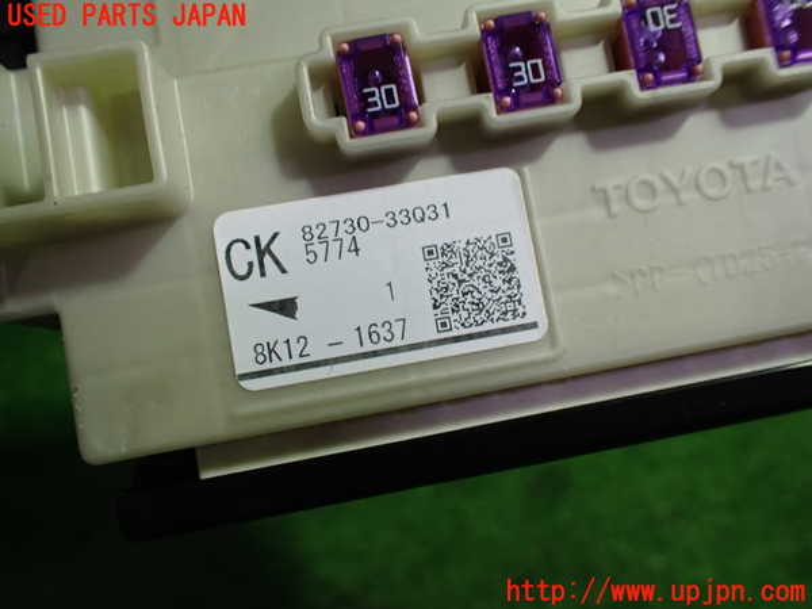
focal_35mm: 30
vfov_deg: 46.8
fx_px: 704
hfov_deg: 60.0
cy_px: 304
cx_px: 406
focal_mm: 5.4
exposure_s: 1/125
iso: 250
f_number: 2.3
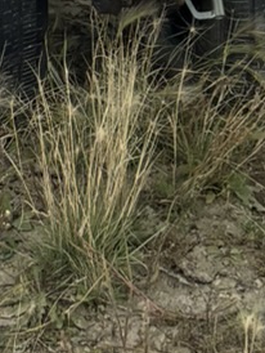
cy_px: -785
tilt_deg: +2.2
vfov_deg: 8.3
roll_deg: +2.3
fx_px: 1977
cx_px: -10
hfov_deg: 7.6
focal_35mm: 194
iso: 50
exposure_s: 1/3311
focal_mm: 5.96
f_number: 1.6
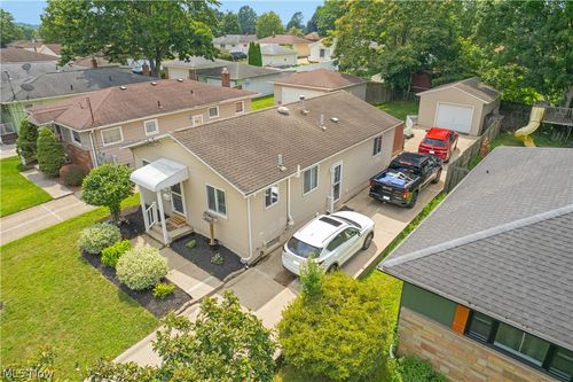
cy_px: 191
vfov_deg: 57.2
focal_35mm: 22
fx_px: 350
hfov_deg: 78.6
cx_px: 286
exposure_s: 1/240
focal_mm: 8.38
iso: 100
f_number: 2.8
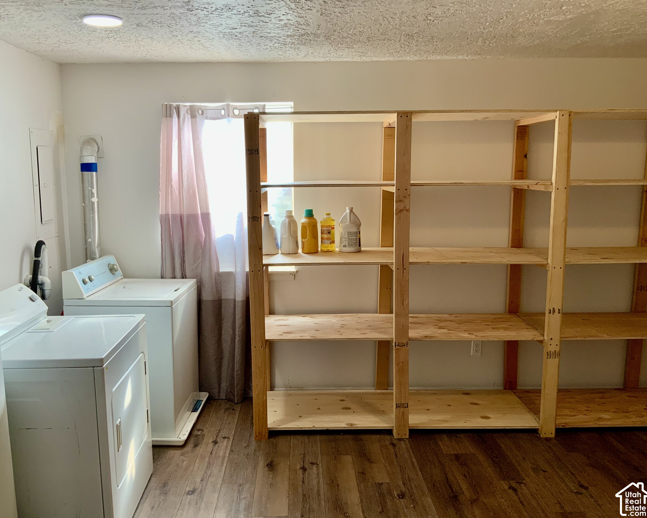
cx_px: 307
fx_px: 594
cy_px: 258
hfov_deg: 57.1
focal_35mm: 31
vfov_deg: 47.1
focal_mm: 3
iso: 32
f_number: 1.8
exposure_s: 1/60
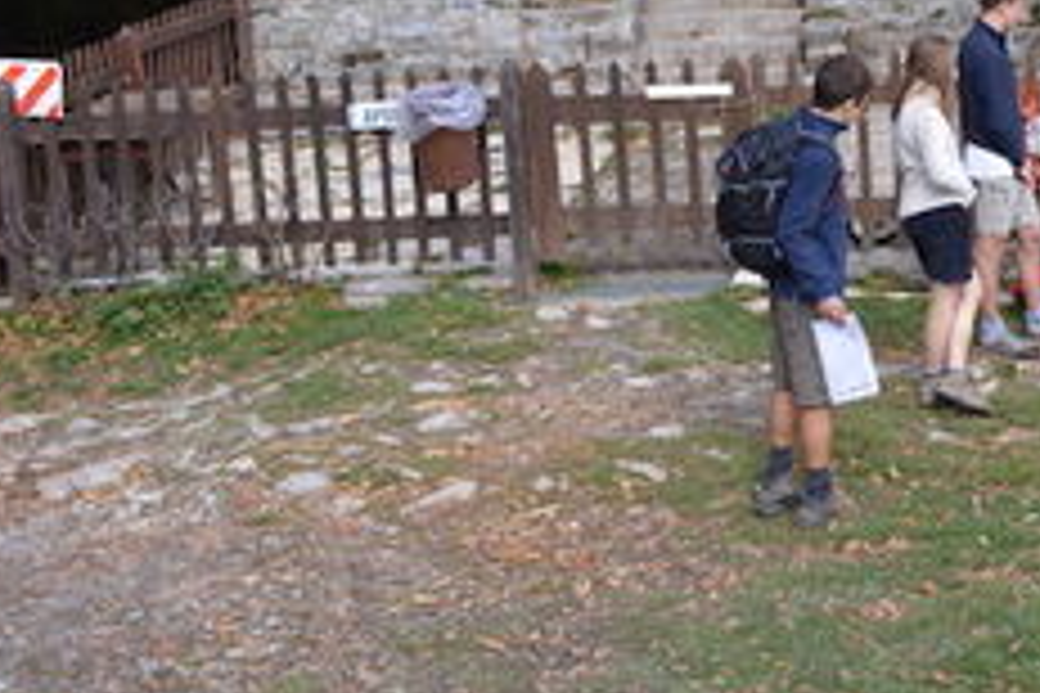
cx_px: 1279
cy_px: 56
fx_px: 2022
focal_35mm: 70
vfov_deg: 19.1
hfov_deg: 25.6
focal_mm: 18
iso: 100
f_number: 6.3
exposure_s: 1/160
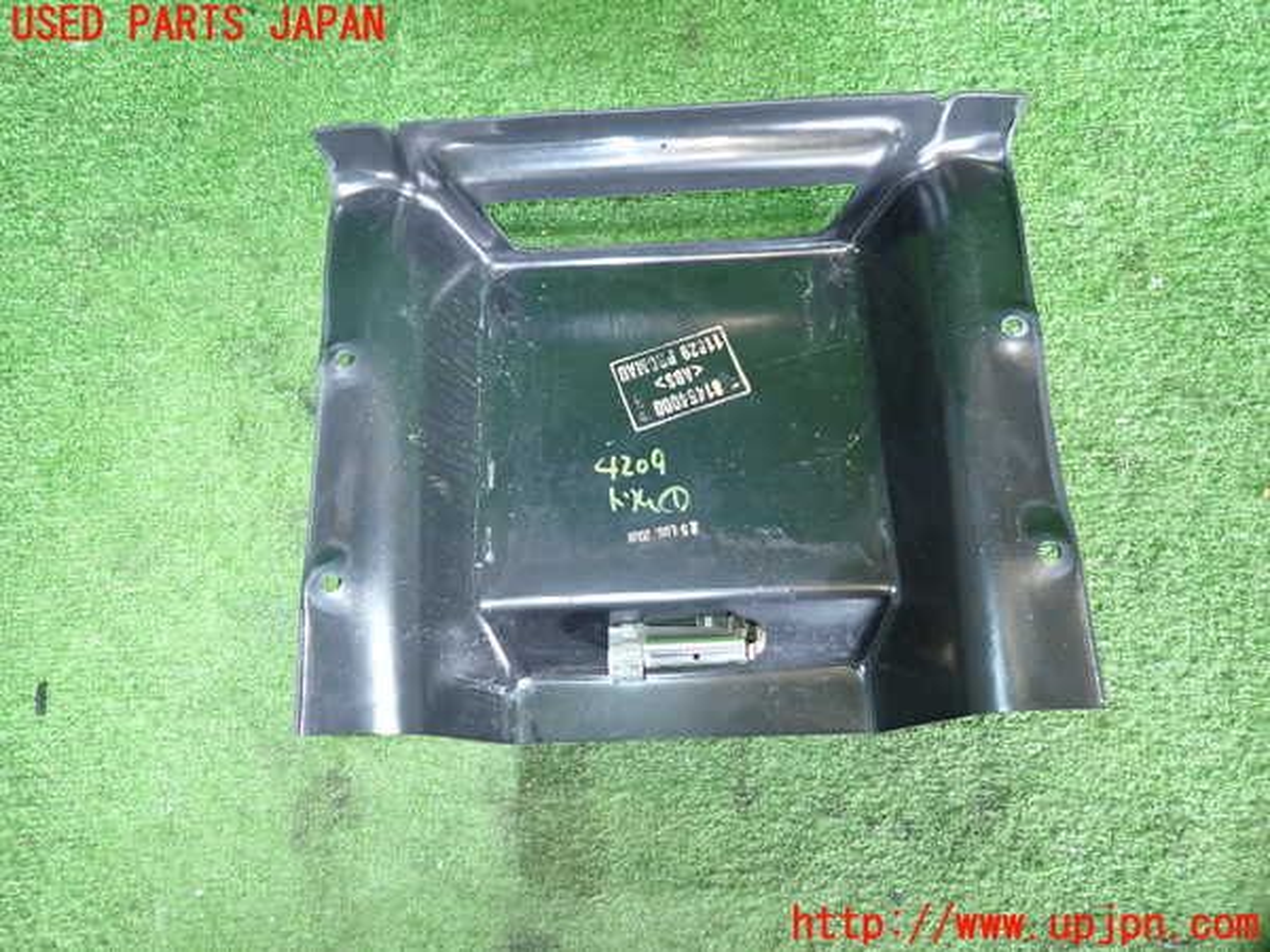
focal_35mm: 25
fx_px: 917
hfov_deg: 69.4
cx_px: 635
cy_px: 476
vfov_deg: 54.9
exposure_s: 1/30
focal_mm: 4.5
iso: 500
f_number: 2
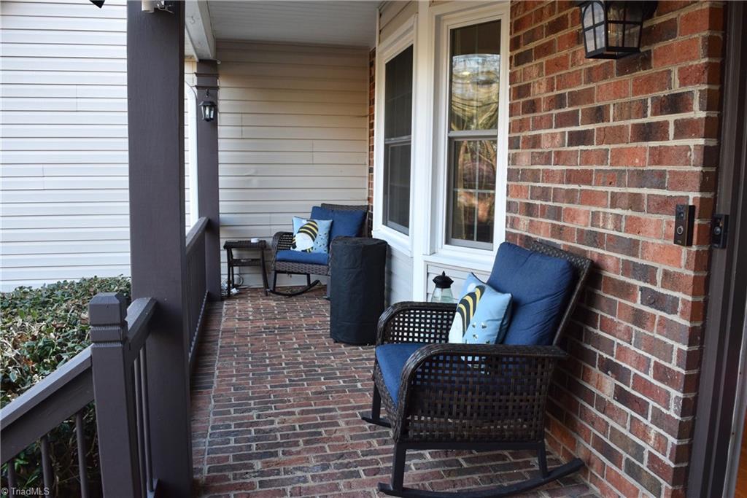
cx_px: 374
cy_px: 249
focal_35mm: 27
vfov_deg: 47.9
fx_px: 560
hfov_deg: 67.4
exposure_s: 1/125
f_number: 5.6
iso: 800
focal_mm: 18
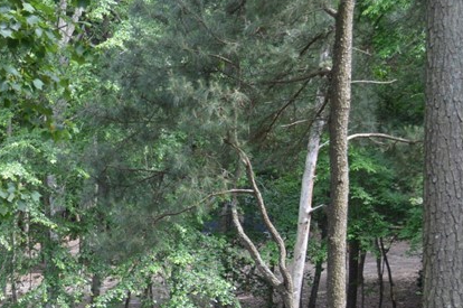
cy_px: 333
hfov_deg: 15.8
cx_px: -69
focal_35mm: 126
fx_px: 1619
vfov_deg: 10.7
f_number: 5.6
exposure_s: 1/125
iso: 250
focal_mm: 32
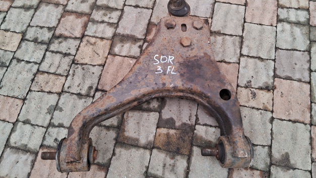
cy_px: 68
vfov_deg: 39.9
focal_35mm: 29
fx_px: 243
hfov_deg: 66.1
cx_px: 161
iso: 64
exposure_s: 1/50
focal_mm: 3.98
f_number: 1.8
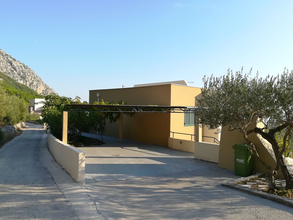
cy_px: 110
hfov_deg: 67.3
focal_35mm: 26
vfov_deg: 53.1
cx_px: 146
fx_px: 220
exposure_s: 1/641
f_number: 2.2
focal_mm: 3.83
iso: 50
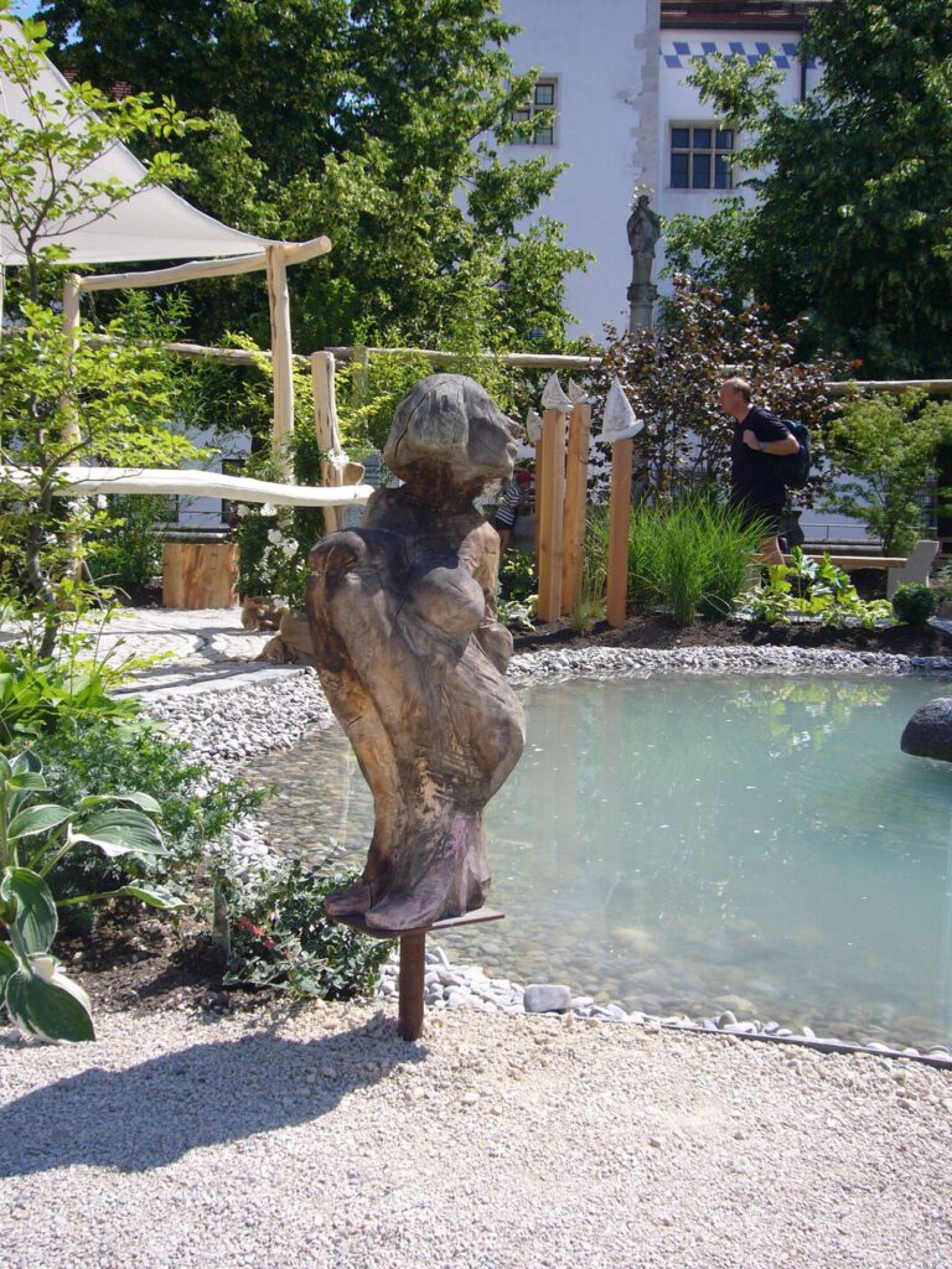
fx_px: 1173
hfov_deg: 44.2
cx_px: 476
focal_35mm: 32
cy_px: 634
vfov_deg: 56.8
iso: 80
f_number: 6.3
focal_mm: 5.2
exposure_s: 1/200
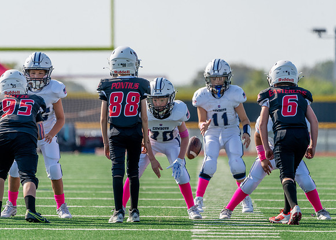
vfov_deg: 3.4
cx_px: 168
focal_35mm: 419
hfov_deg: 4.8
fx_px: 3999
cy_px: 120
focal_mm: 400
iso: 250
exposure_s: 1/1250
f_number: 5.6
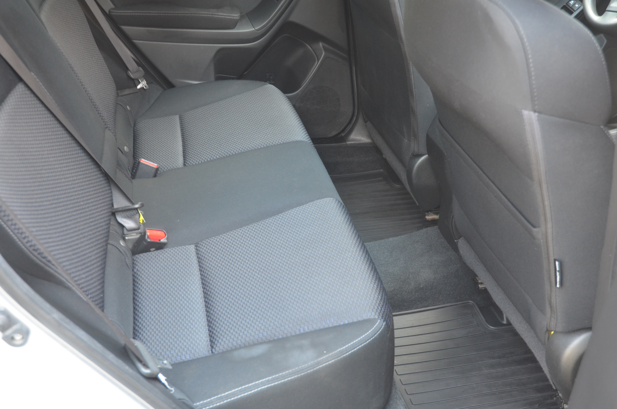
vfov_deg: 30.7
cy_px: 204
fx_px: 744
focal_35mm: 44
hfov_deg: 45.0
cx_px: 308
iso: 800
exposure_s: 1/60
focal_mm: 29
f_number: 3.8
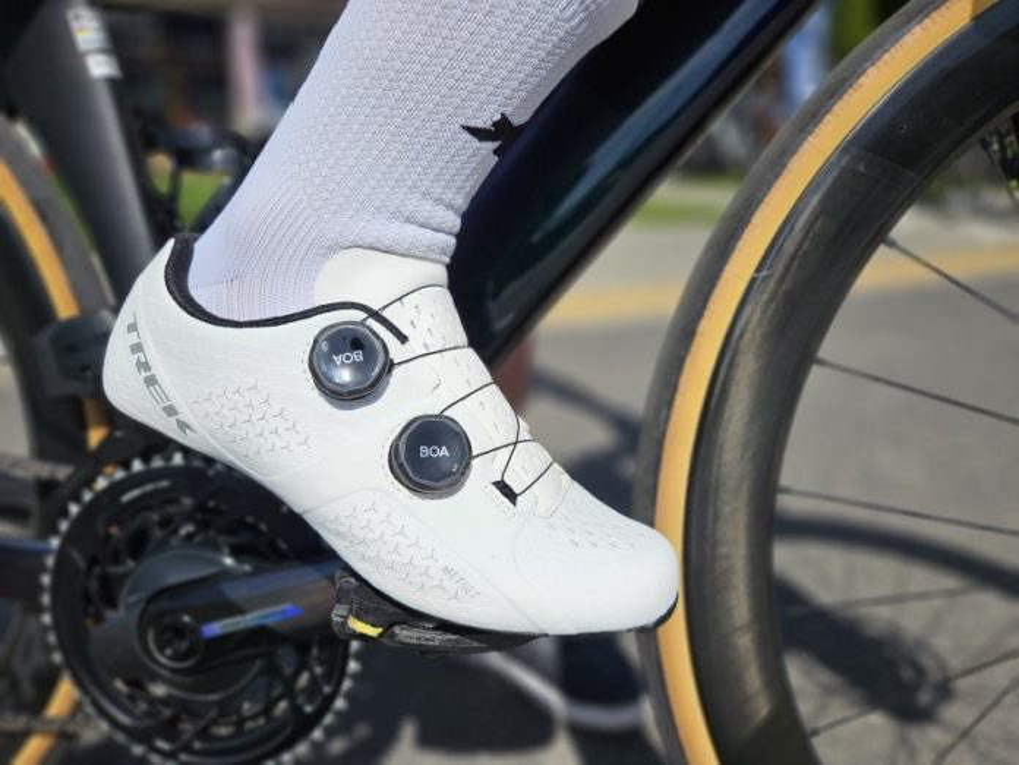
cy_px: 382
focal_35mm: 23
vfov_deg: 58.9
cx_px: 510
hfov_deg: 73.9
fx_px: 677
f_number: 1.8
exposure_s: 1/3697
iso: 25
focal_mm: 5.4
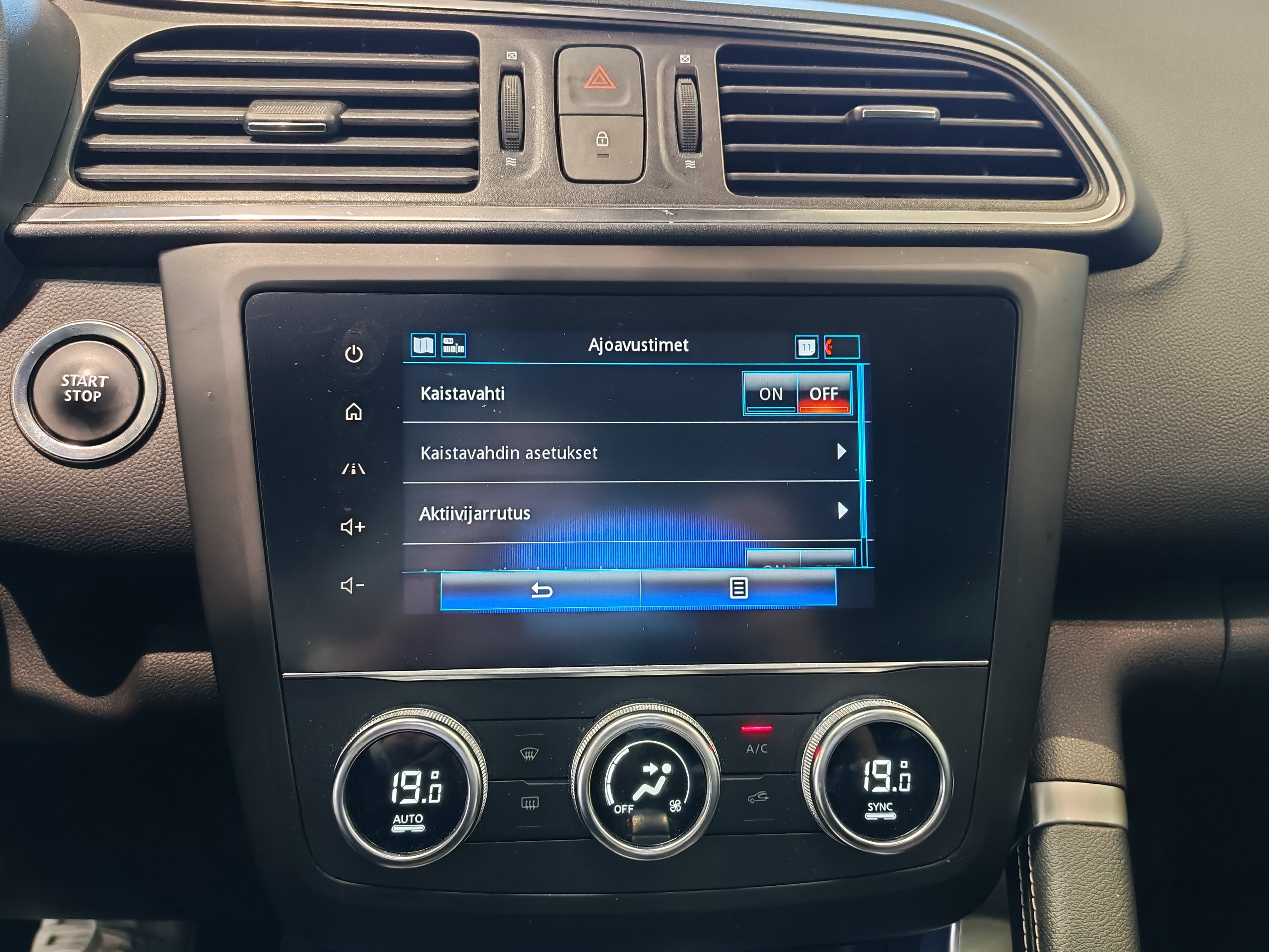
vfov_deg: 42.9
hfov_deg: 55.4
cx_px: 634
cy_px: 476
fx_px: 1210
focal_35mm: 33
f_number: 1.9
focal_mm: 6.12
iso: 897
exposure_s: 1/100
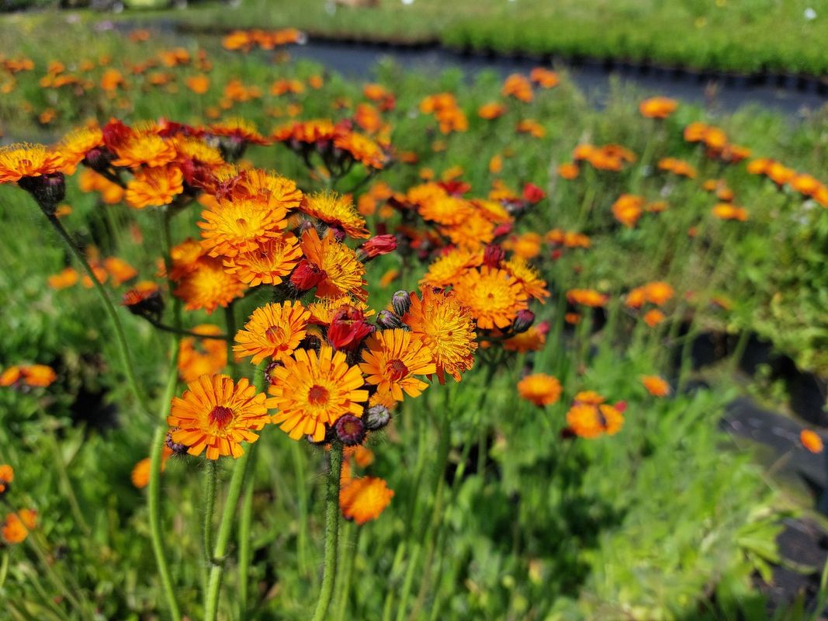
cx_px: 414
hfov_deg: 69.4
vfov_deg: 54.9
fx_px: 598
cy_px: 310
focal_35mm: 25
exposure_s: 1/1644
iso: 25
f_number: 1.8
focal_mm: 5.23
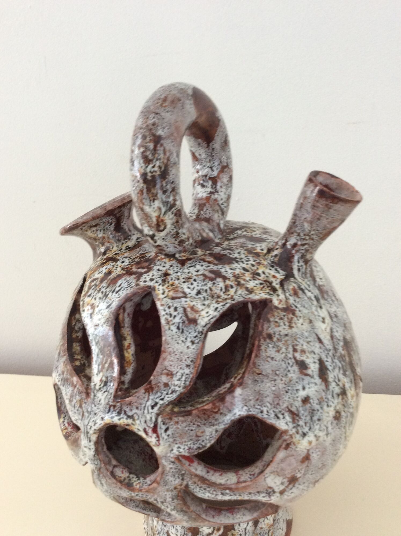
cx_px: 200
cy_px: 268
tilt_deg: -21.3
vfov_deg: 56.9
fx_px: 496
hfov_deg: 44.1
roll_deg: +5.2
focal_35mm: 32
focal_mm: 3.3
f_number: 2.4
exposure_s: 1/25
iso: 80
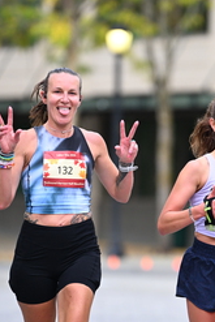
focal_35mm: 445
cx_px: 170
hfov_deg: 3.1
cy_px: 163
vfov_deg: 4.6
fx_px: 3981
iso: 1000
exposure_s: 1/1600
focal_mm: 200
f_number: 2.8
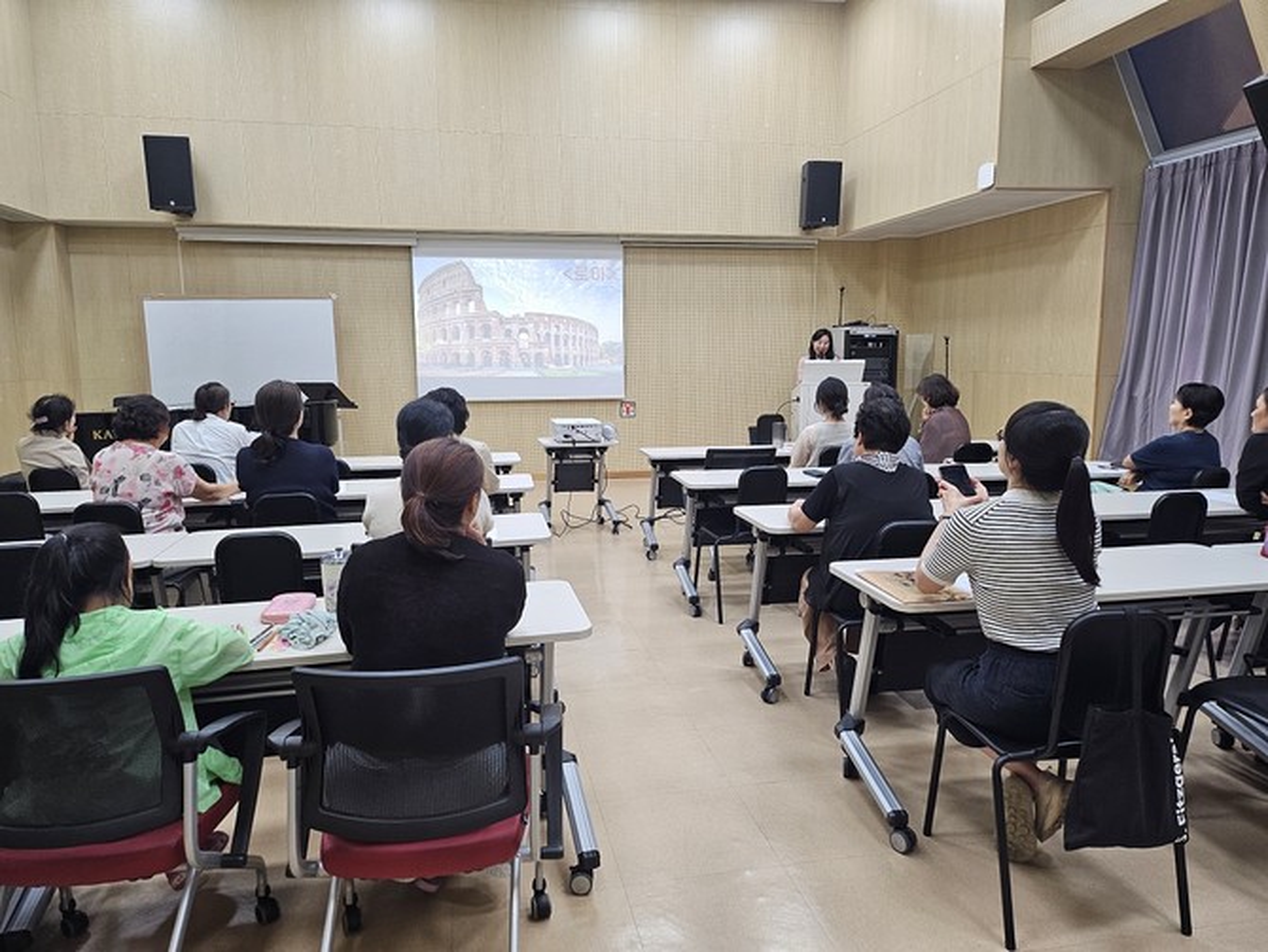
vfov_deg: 56.8
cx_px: 634
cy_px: 476
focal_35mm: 24
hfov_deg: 71.6
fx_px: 879
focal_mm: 5
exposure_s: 1/120
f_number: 1.8
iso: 125
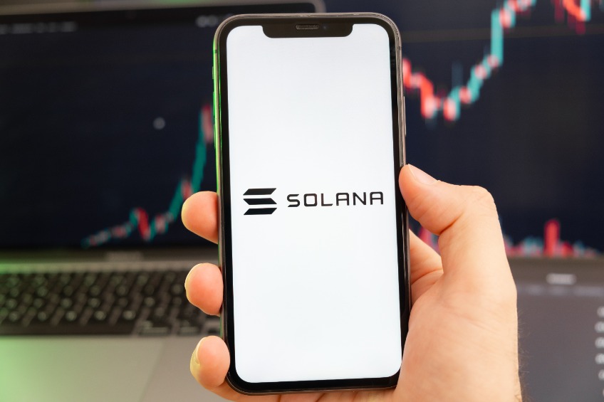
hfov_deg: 43.6
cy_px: 201
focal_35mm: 45
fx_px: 755
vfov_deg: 29.9
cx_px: 302
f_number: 3.6
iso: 400
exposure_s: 1/60
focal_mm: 30.2
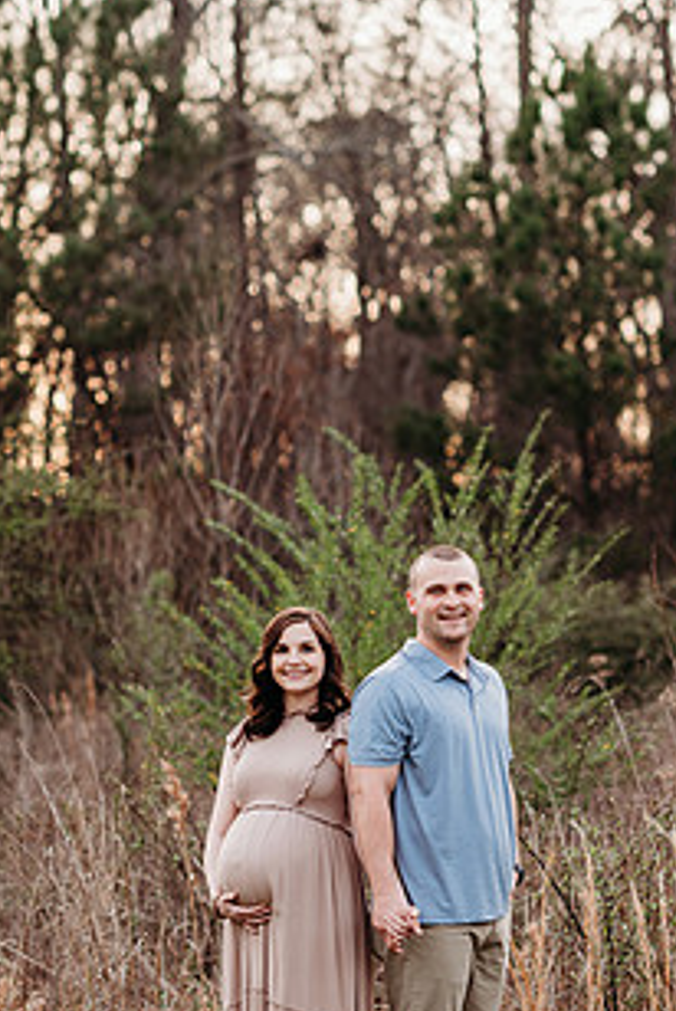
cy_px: 588
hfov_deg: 11.1
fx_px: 3485
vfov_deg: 16.5
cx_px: 377
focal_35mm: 124
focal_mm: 85
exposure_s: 1/400
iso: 320
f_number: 2.5
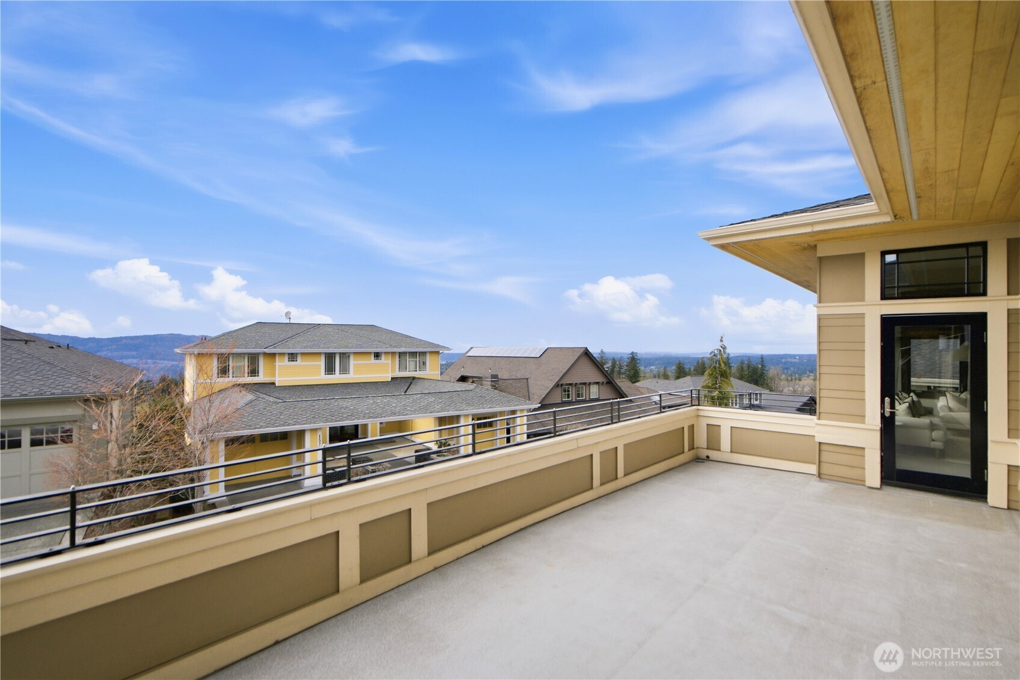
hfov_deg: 96.7
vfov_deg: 73.7
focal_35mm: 16
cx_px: 510
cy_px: 340
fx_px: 453
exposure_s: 1/250
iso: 400
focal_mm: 16
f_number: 9
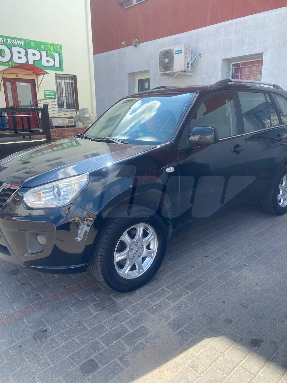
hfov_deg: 53.1
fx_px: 287
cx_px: 144
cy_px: 192
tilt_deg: -15.2
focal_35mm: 26
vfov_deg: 67.3
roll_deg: -0.1
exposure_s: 1/799
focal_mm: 4.25
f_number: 1.8
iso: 32
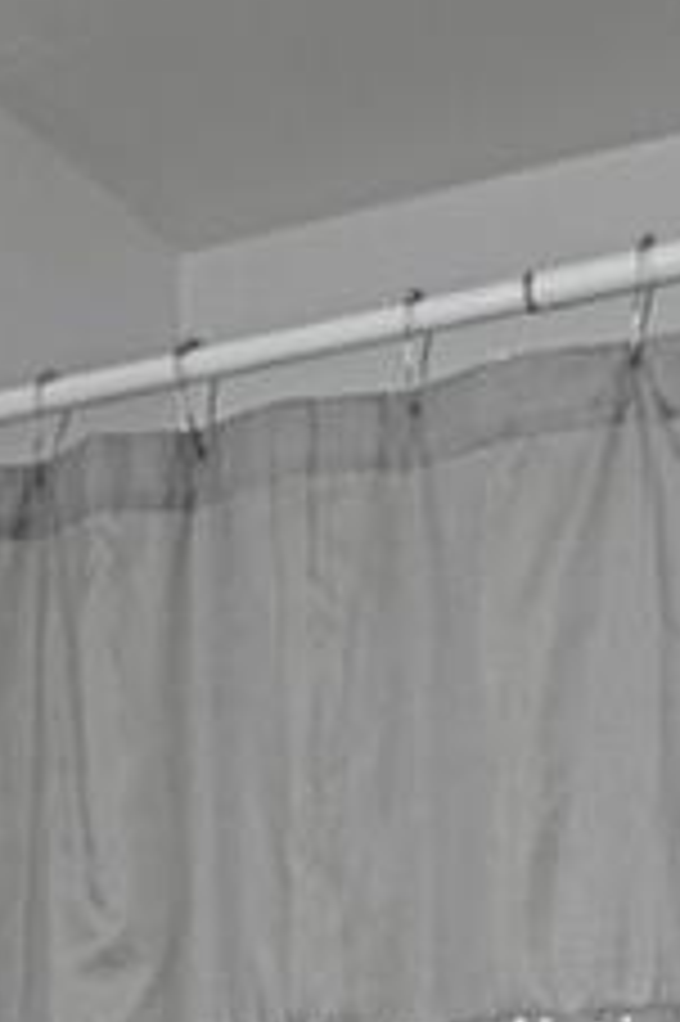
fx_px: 3405
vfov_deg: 15.4
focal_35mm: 120
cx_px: -594
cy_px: 1641
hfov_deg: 10.6
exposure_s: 2.5
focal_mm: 17
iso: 250
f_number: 8
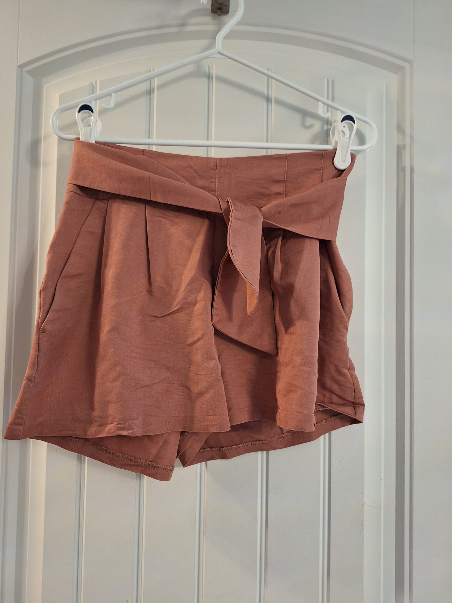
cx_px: 226
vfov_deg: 73.9
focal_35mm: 23
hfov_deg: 58.9
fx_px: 400
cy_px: 302
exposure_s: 1/30
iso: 200
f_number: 1.8
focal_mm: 5.54
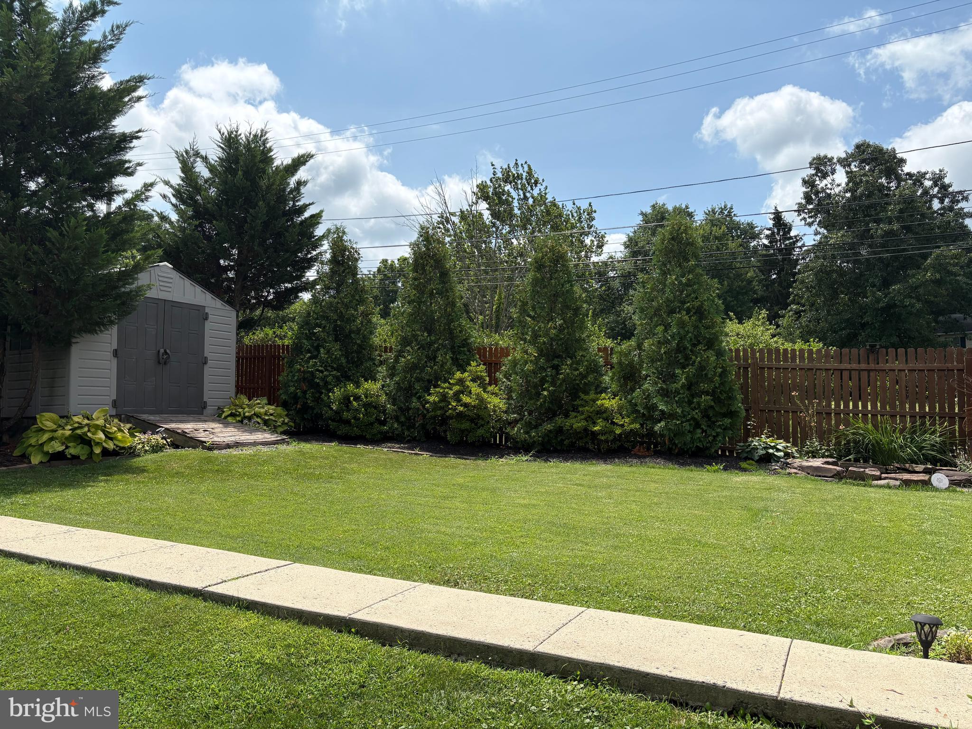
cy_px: 364
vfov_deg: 53.1
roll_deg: +0.5
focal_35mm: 26
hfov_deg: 67.3
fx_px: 730
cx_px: 486
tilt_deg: +4.0
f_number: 1.6
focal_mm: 5.96
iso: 50
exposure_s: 1/4065
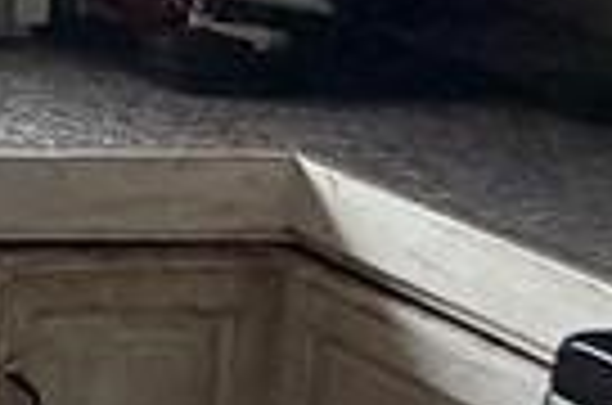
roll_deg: -0.7
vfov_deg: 11.6
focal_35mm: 110
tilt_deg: -5.2
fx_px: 1866
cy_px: -288
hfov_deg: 11.6
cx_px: -1170
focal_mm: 2.22
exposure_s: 1/121
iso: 250
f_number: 2.2
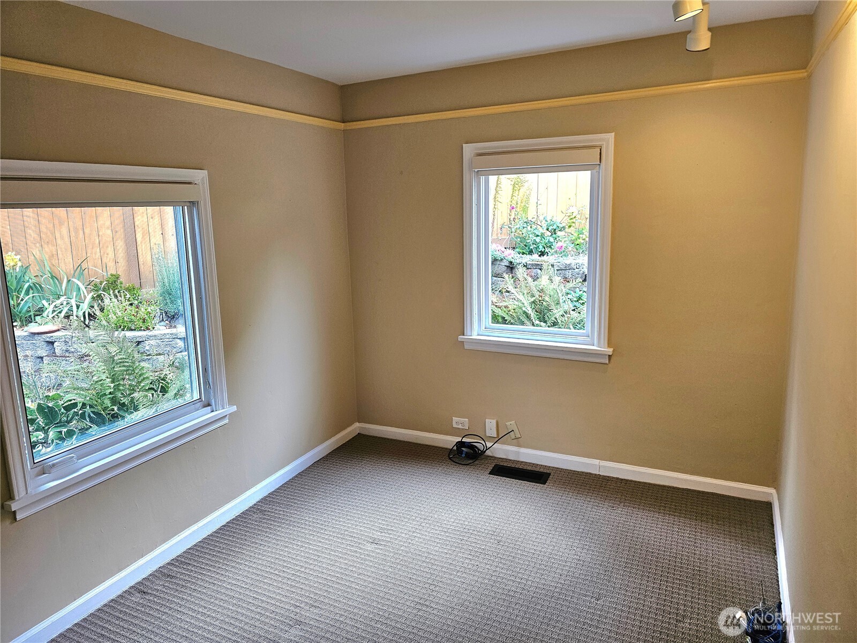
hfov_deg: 73.9
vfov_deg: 58.9
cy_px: 322
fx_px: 569
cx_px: 428
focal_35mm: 23
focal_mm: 6.3
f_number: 1.7
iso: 320
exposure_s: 1/120
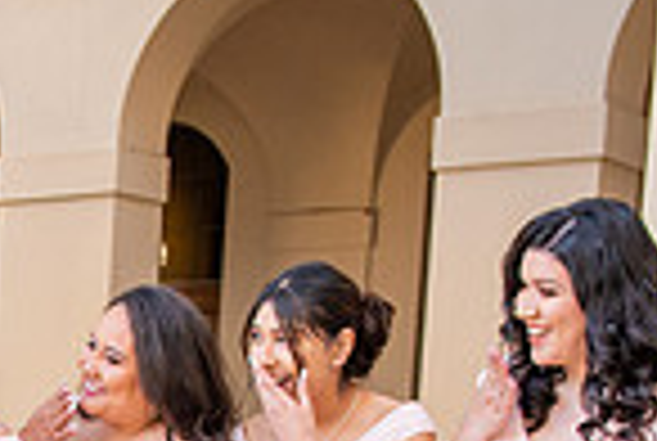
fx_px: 2030
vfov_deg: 11.6
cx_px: -248
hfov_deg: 17.1
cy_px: 772
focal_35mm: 111
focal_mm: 28
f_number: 4.5
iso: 640
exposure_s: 1/200
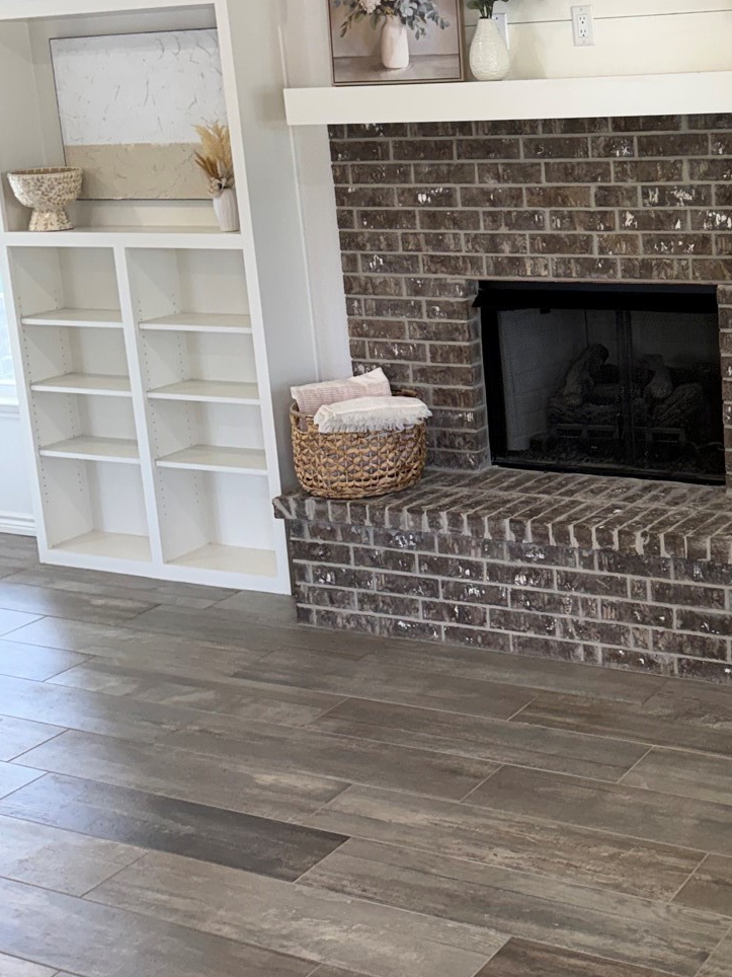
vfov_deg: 37.3
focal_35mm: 51
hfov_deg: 27.2
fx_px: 1438
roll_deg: +2.5
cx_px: 709
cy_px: 363
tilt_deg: -10.3
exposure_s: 1/120
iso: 125
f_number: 1.78
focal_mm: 6.76
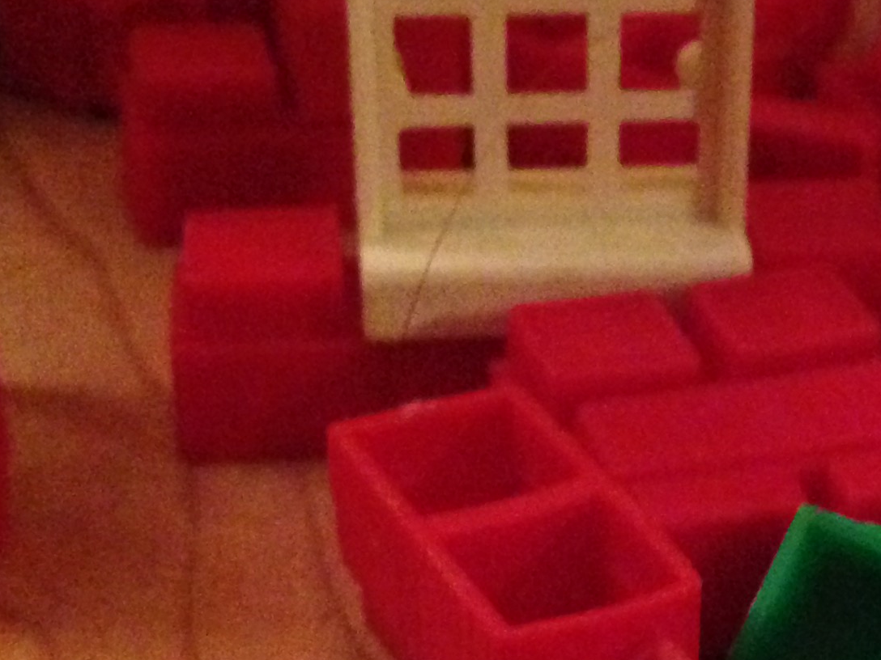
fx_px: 2520
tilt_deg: -33.1
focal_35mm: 99
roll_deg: -4.2
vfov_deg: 14.8
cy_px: 546
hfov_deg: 19.3
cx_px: 887
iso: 800
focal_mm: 4.12
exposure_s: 1/15
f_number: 2.4
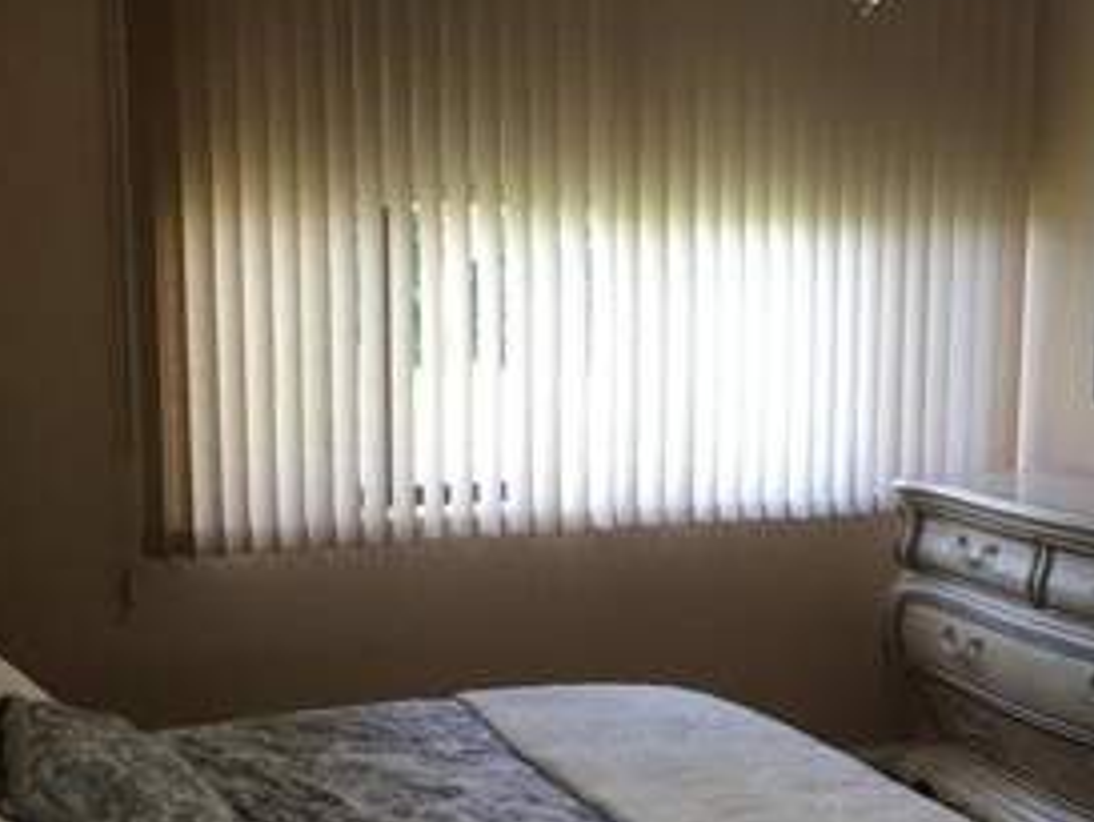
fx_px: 1613
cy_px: 489
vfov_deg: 28.5
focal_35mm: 51
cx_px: 489
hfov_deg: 37.4
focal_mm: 4.15
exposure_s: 1/120
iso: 64
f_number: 2.2
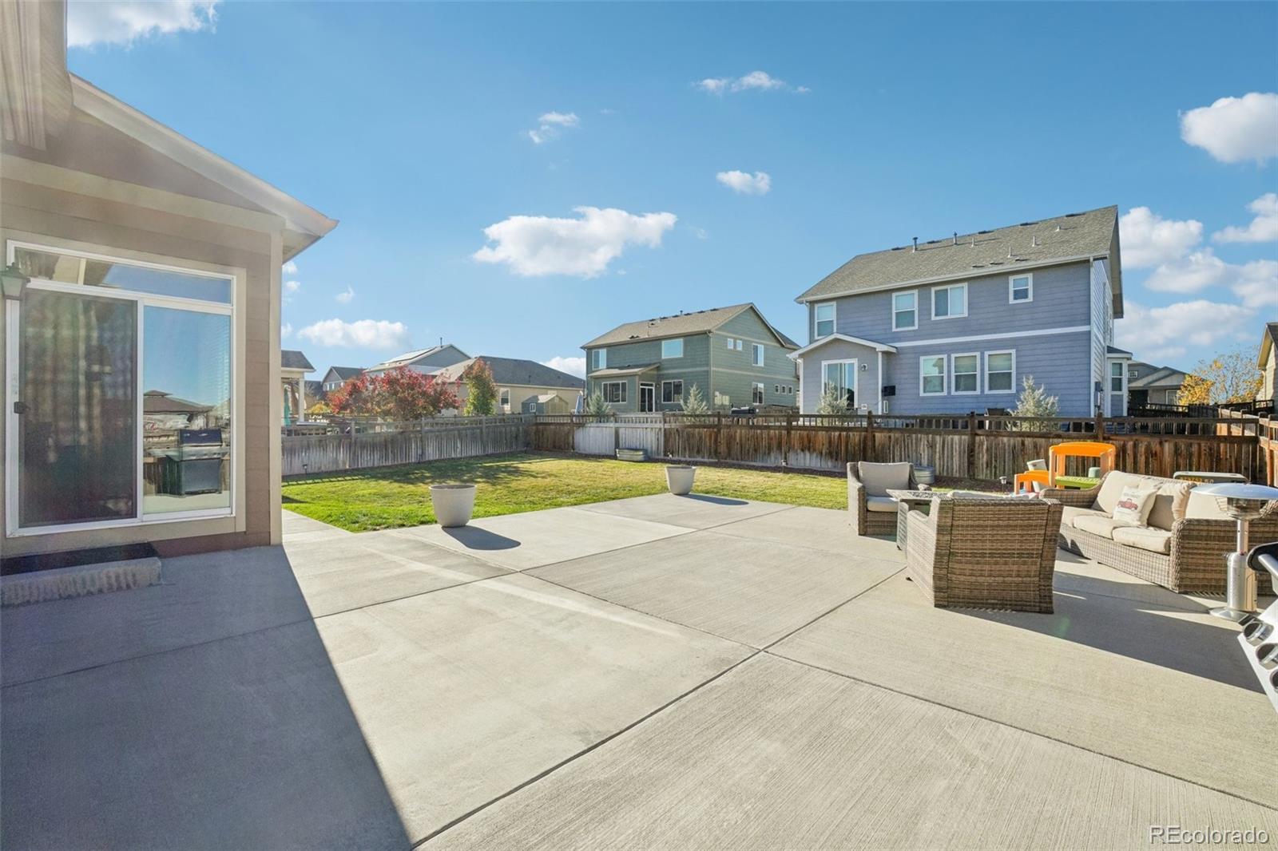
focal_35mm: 15
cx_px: 639
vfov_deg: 77.3
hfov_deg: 100.4
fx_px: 532
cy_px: 426
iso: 400
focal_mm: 10
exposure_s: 1/1250
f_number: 8
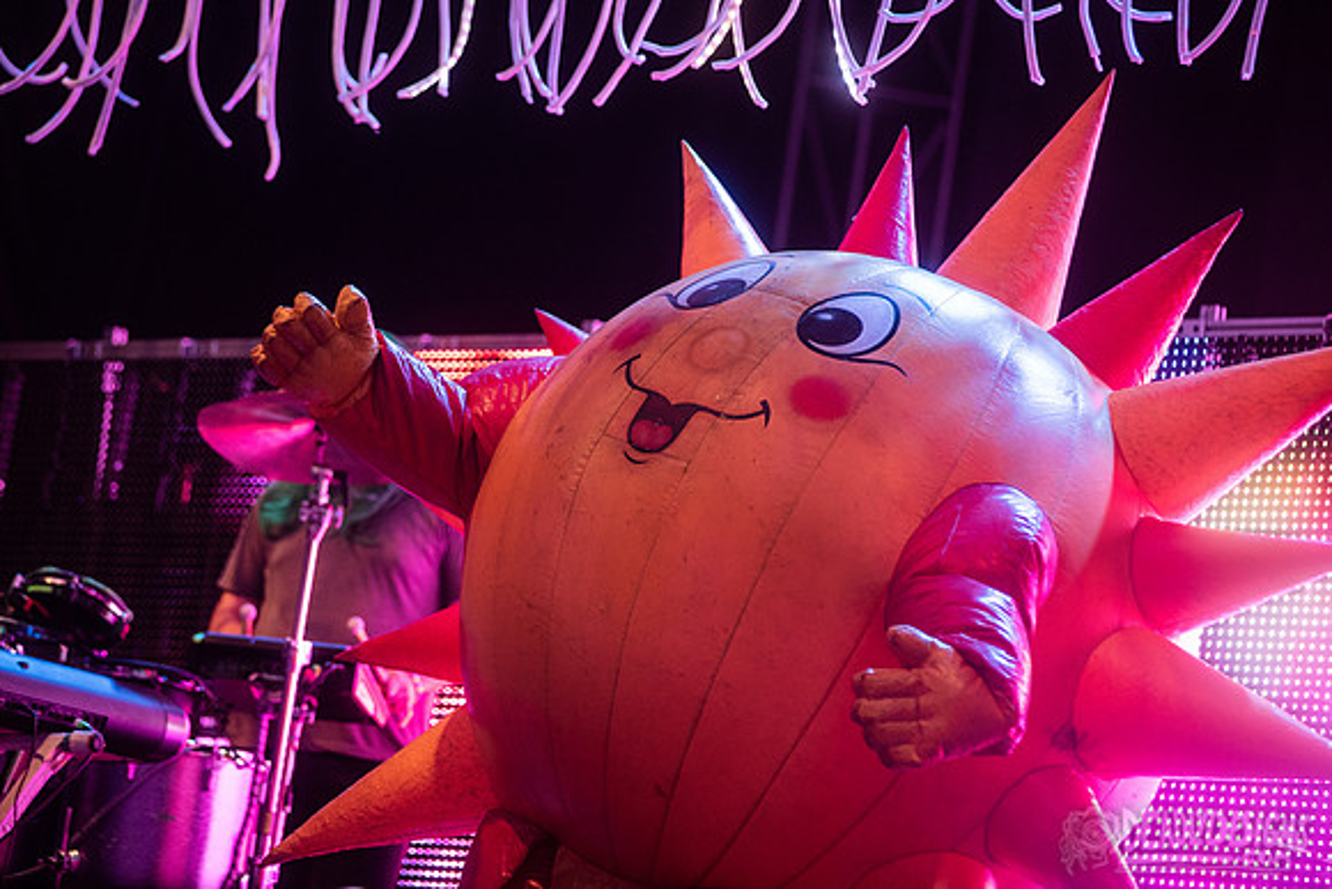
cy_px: 444
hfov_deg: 12.8
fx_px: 5921
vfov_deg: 8.6
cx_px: 666
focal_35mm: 160
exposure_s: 1/400
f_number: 3.5
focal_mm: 160
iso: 1250
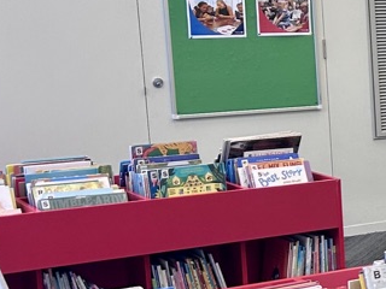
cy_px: 175
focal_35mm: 104
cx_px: 715
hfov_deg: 15.8
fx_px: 1160
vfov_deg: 14.2
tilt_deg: -9.4
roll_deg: +0.1
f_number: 1.5
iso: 80
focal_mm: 5.7
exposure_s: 1/100
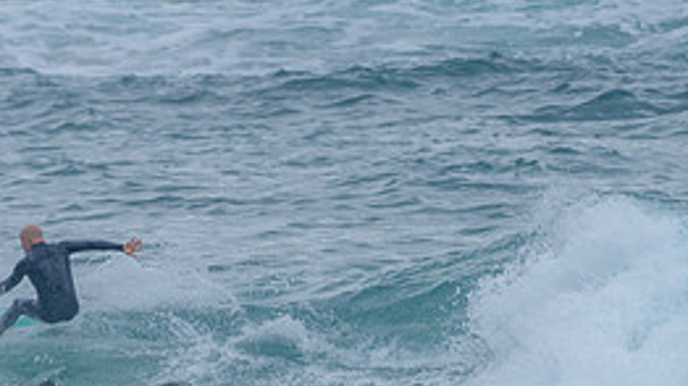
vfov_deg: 0.9
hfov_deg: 1.5
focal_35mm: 1421
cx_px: 144
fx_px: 25907
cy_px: 287
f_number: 5.6
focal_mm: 500
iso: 400
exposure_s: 1/1250
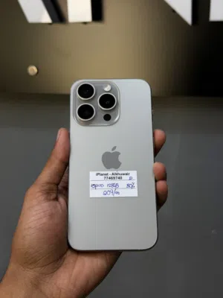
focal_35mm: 48
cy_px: 149
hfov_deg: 30.3
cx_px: 112
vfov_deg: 39.7
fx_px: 412
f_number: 1.78
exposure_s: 1/100
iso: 64
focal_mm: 6.76
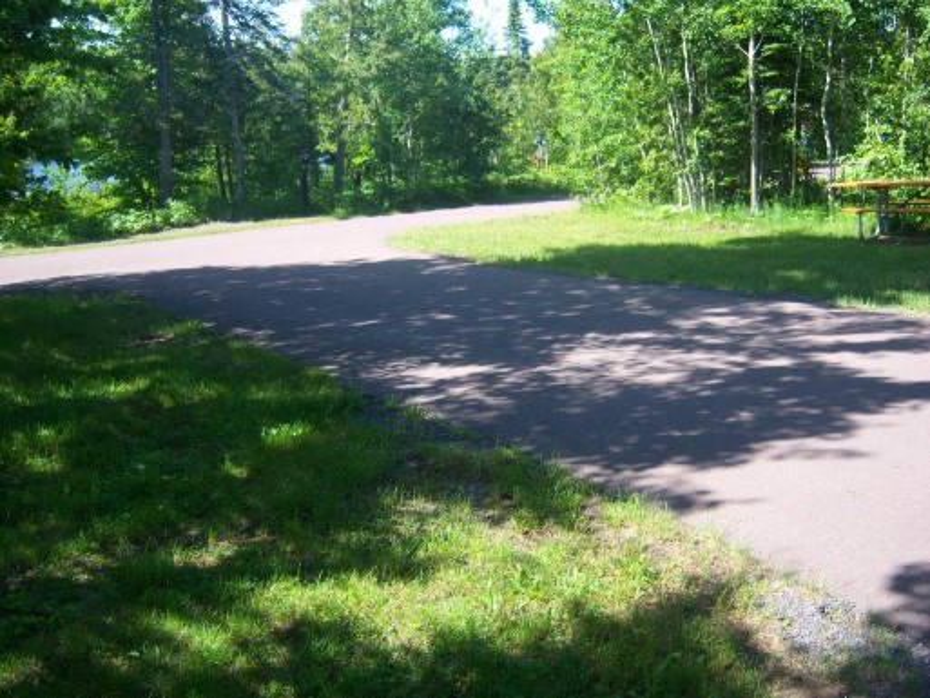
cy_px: 349
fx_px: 967
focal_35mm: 36
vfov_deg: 39.7
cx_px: 465
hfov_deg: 51.3
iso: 80
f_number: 2.8
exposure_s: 1/320
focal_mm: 7.5
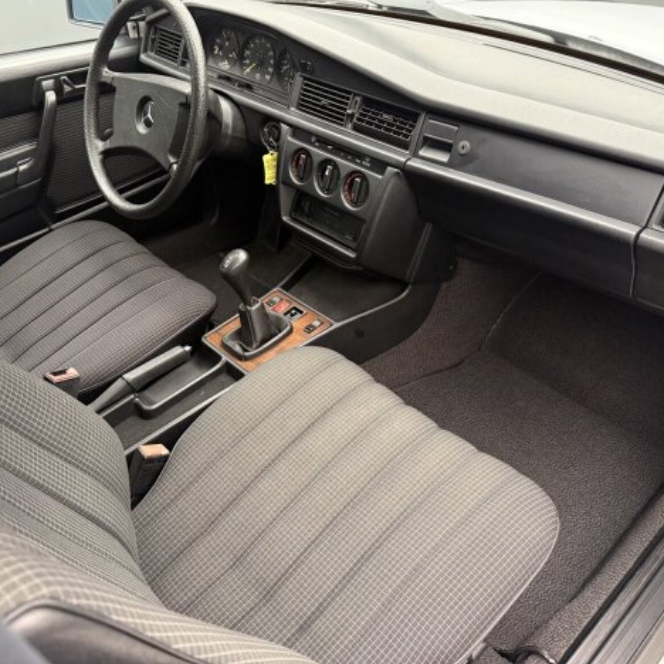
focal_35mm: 29
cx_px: 309
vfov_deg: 55.6
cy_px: 325
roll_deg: +1.6
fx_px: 629
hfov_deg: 55.6
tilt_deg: -37.2
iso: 640
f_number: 1.78
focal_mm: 6.76
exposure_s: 1/33
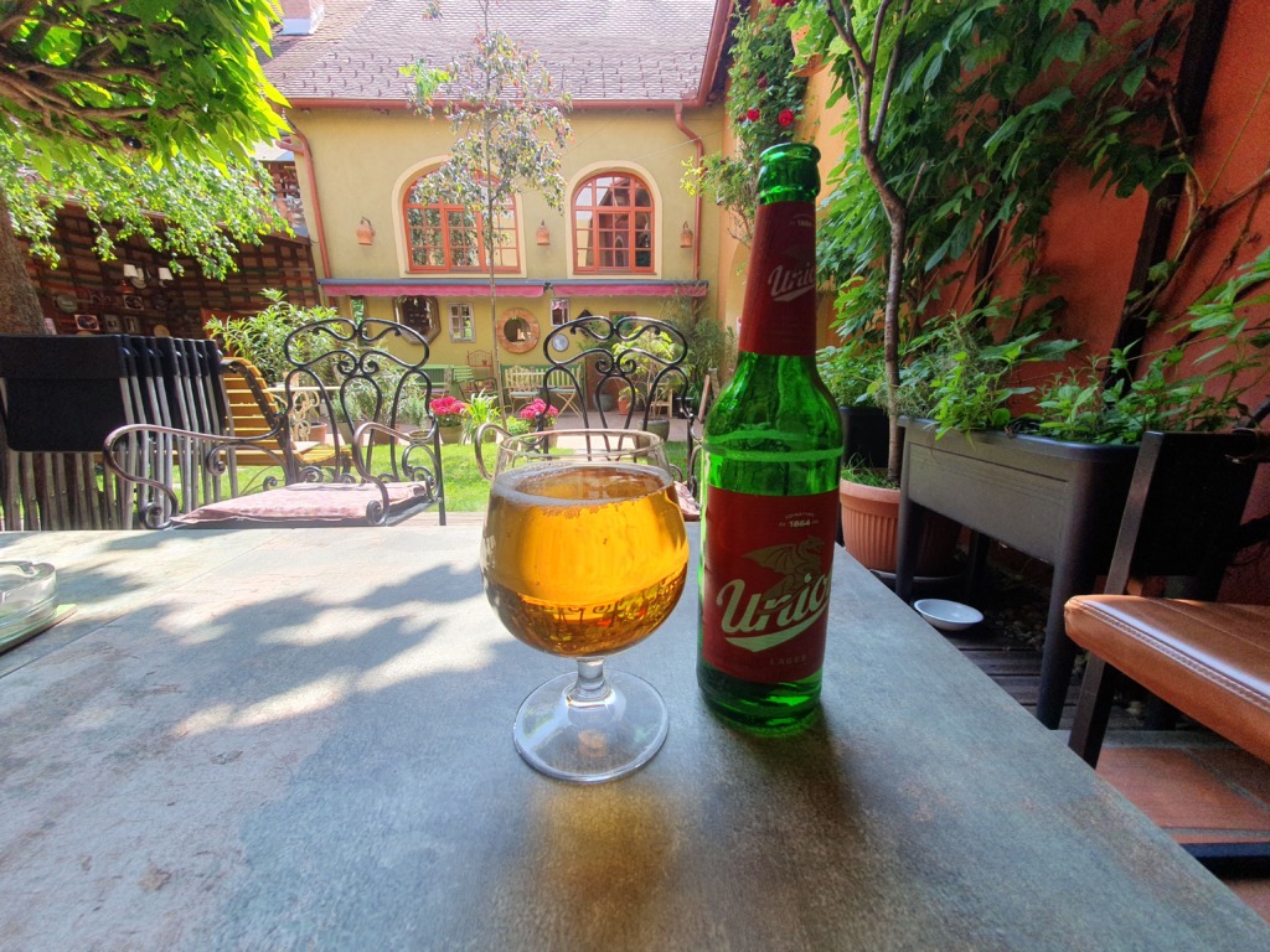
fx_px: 477
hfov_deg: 106.2
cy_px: 476
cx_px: 635
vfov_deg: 89.9
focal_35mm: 13
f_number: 2.2
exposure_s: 1/273
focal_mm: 1.8
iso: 50
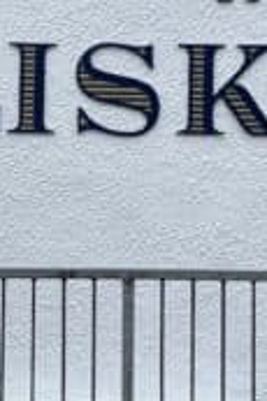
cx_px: 6
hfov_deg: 11.1
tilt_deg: +1.1
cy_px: 199
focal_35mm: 122
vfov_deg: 16.8
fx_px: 1360
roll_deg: -0.5
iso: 50
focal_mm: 4.2
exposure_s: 1/1453
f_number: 1.6
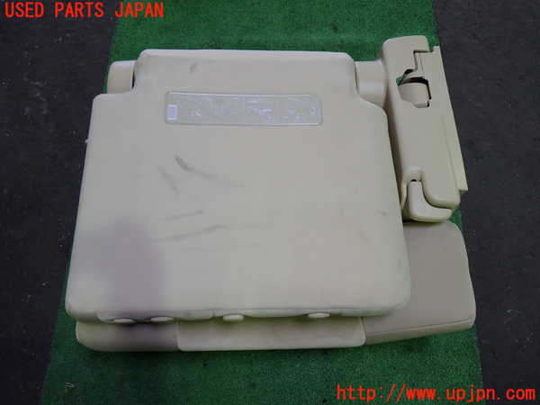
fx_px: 468
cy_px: 202
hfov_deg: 60.0
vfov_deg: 46.8
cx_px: 270
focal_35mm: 30
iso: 200
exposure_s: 1/50
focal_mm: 5.4
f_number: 2.3
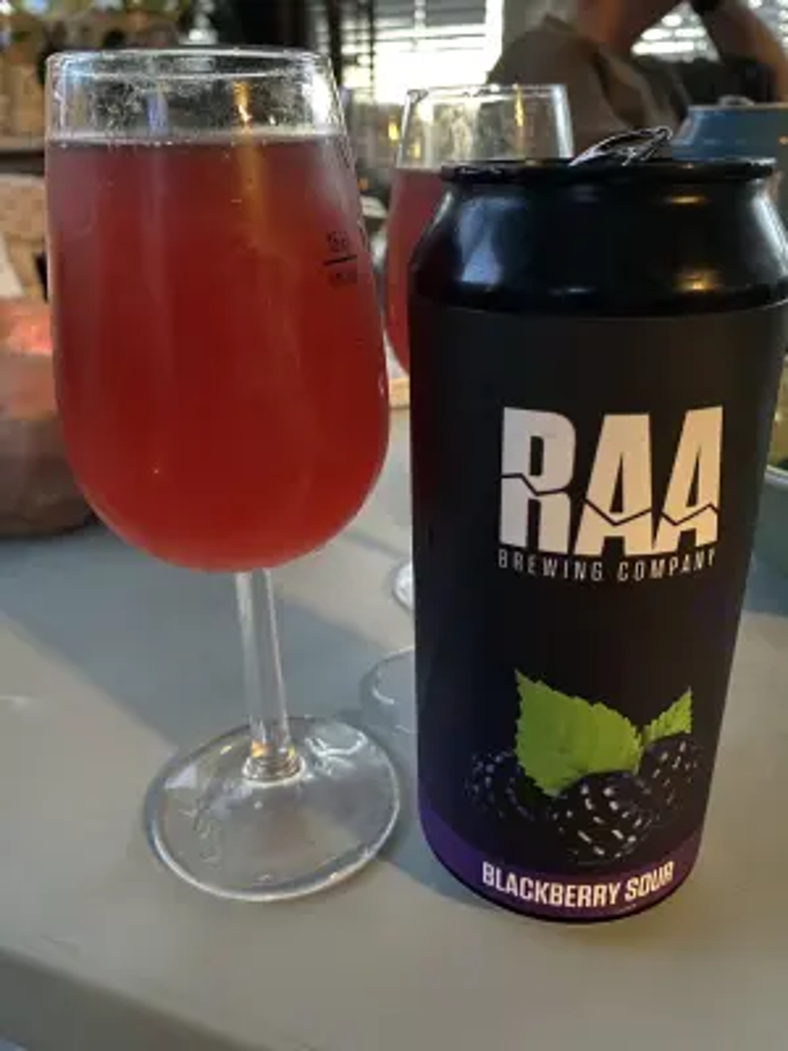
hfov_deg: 53.1
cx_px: 394
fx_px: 789
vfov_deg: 67.3
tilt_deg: -23.6
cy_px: 526
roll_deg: +0.8
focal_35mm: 26
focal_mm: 4.25
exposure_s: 1/10
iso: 400
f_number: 1.8
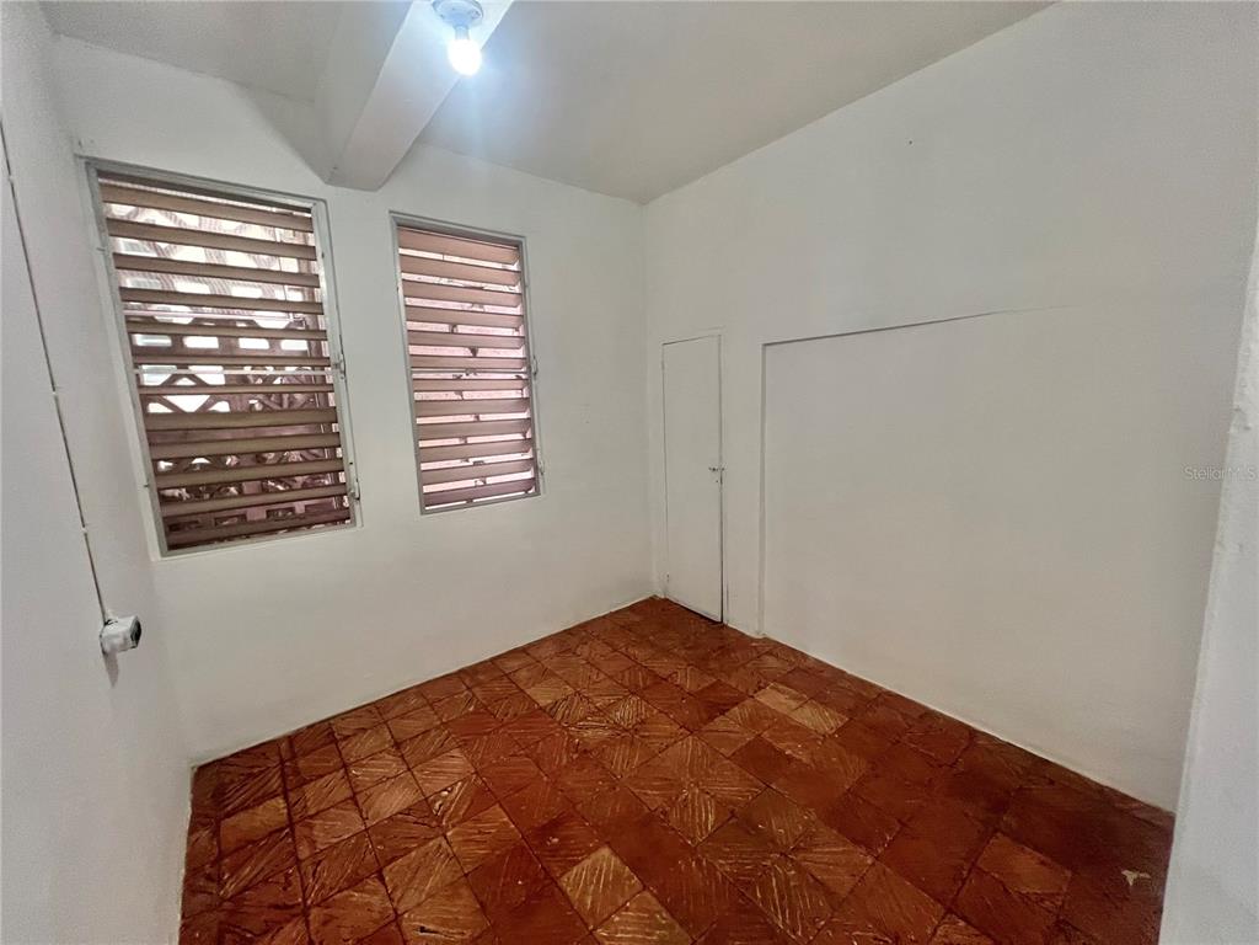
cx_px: 630
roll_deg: +2.6
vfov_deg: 89.9
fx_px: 473
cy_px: 472
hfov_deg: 106.2
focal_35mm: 13
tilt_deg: -8.9
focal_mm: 1.57
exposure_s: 1/60
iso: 160
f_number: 1.8
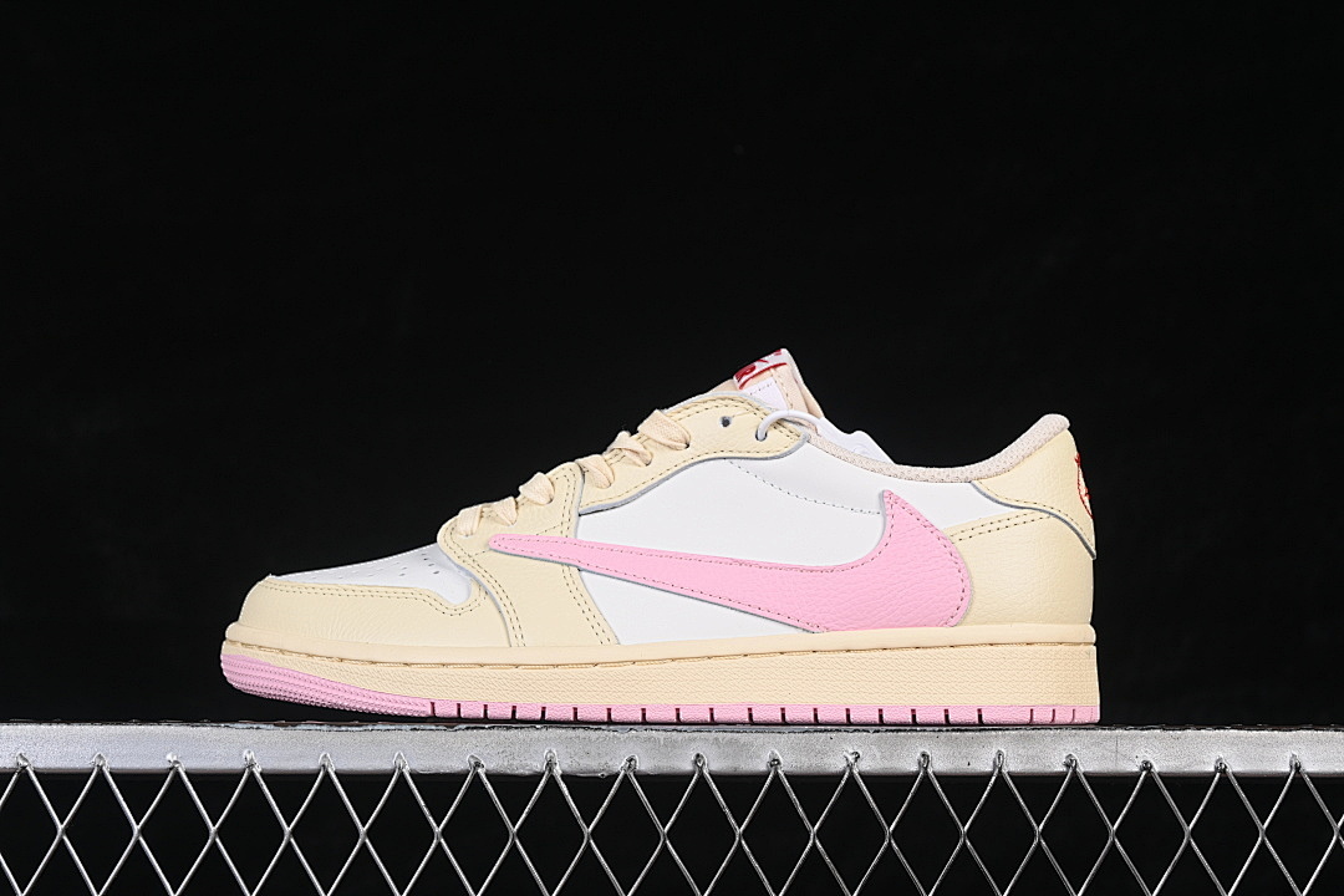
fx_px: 2800
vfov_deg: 18.2
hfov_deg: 27.0
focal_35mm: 75
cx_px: 672
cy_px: 448
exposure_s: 1/80
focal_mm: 50
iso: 160
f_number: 8
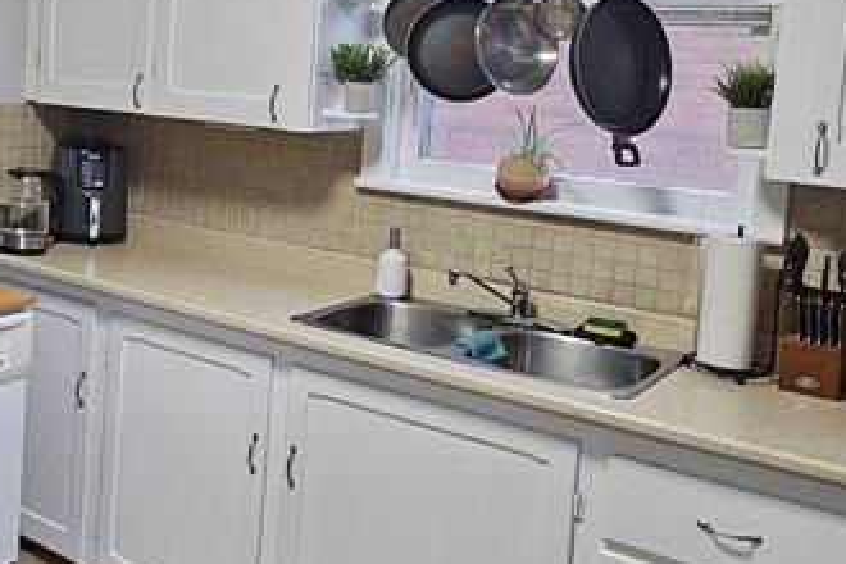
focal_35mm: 42
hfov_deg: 43.3
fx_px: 987
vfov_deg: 31.2
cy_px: 126
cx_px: 123
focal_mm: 2.2
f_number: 2.2
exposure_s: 1/60
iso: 250
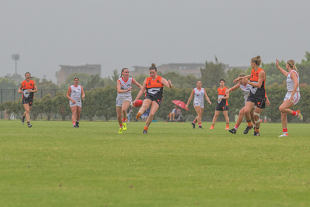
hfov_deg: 6.4
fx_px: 2755
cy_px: 74
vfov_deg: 4.3
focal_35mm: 320
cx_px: 141
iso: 800
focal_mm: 220
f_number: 7.1
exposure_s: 1/2000
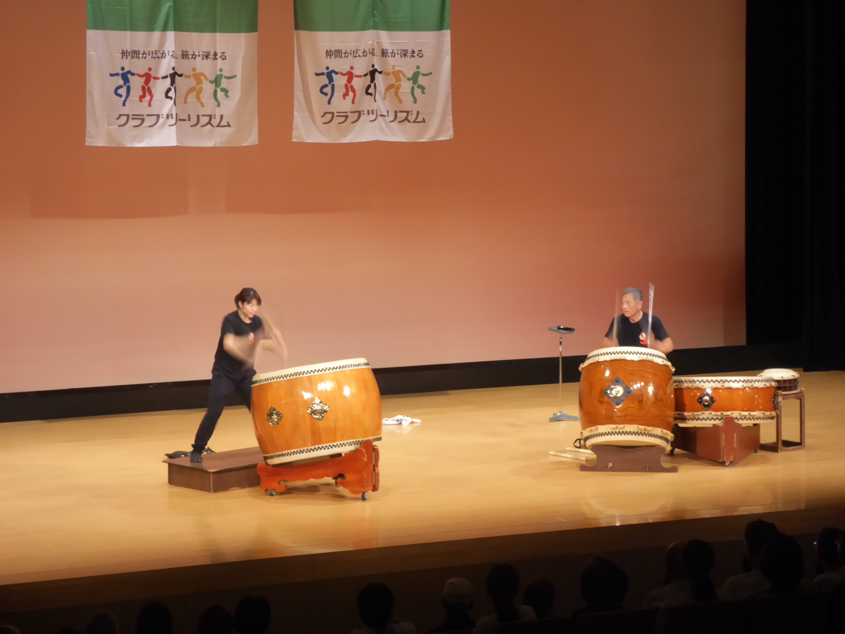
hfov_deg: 16.8
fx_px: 2856
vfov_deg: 12.7
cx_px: 422
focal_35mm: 117
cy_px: 317
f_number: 5.1
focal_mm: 19
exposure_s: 1/13
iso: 400
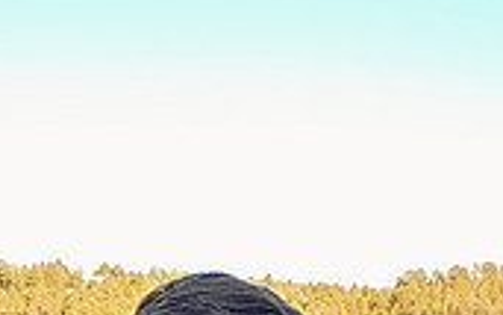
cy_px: 549
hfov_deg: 16.2
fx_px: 1728
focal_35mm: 126
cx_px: -6
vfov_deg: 9.9
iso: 50
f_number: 1.5
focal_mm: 4.23
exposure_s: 1/493
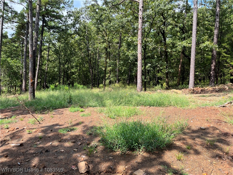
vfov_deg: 53.1
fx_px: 175
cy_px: 88
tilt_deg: -2.7
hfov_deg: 67.3
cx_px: 116
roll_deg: -2.8
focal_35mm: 26
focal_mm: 5.1
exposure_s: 1/975
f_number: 1.6
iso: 50
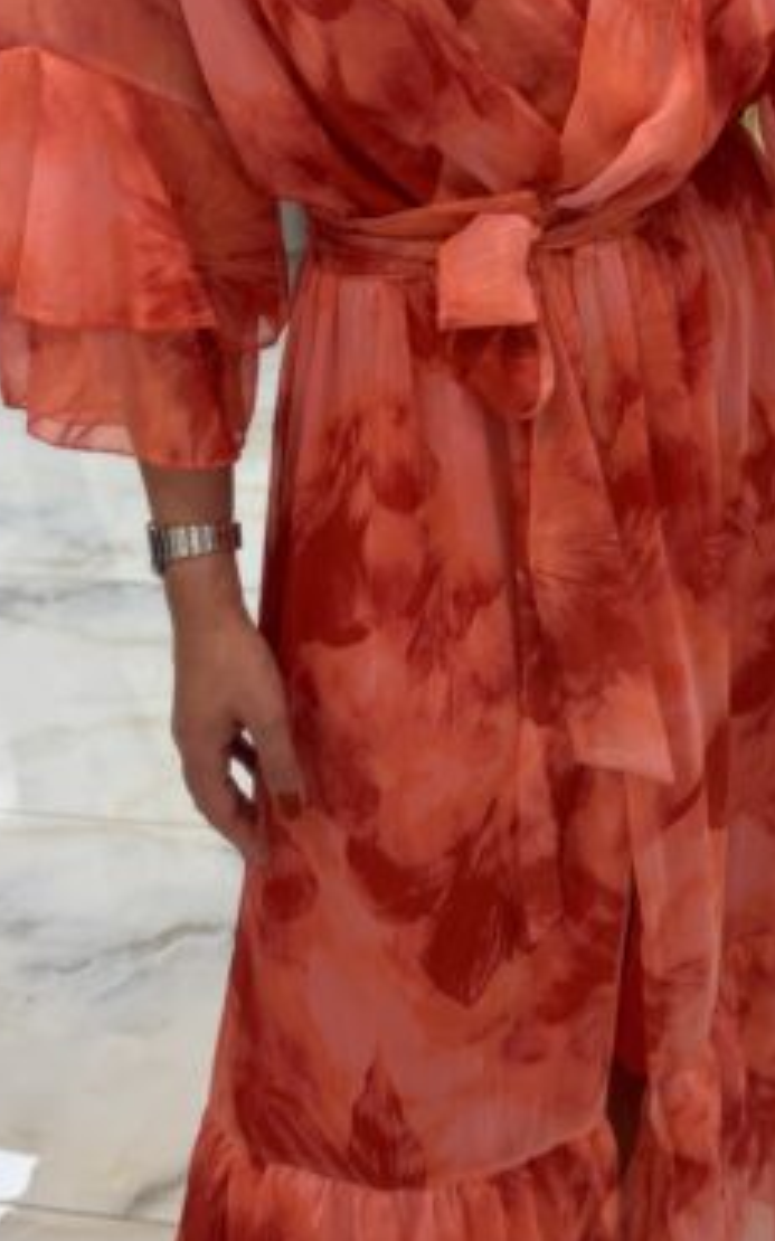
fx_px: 1860
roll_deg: +2.6
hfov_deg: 23.4
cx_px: 523
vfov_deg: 36.9
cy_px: 610
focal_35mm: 55
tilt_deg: -28.5
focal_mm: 6.76
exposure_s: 1/100
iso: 80
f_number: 1.78
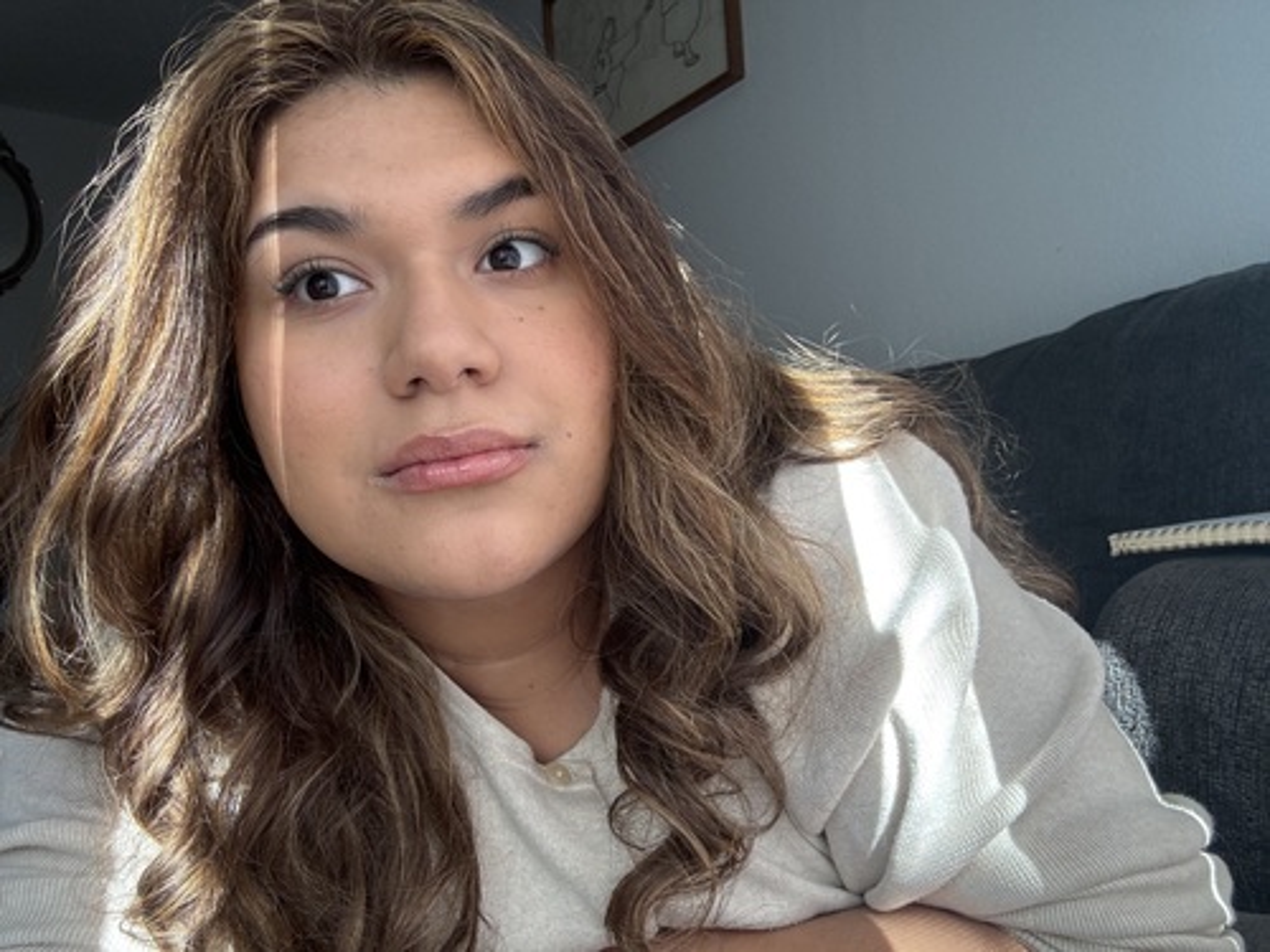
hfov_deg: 73.9
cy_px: 476
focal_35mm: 23
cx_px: 635
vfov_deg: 58.9
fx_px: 844
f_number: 1.9
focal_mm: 2.69
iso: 80
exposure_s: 1/109
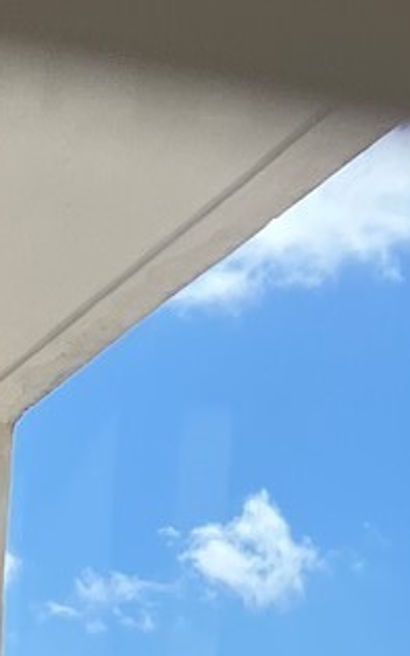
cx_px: -541
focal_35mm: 140
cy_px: 1633
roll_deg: +0.4
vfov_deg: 11.8
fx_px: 2502
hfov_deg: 8.6
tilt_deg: -11.6
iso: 50
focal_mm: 5.7
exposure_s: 1/2208
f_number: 1.5
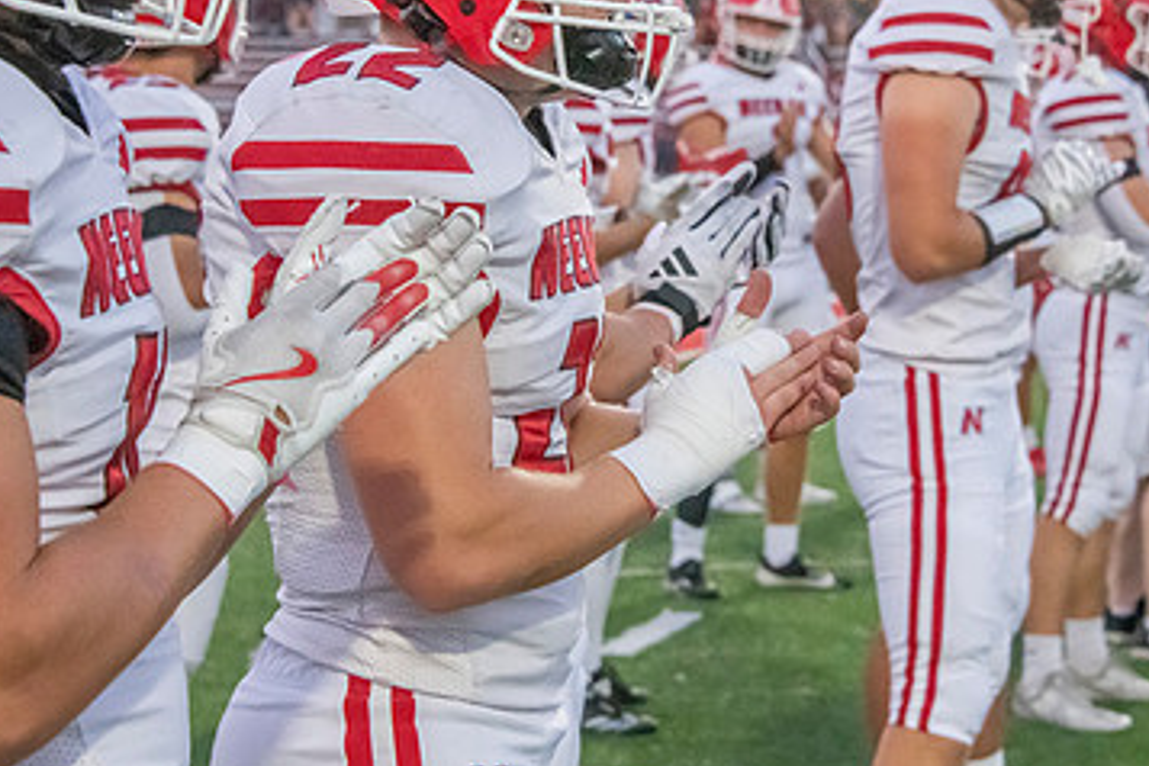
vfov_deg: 9.9
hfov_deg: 14.8
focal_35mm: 138
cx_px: 731
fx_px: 4404
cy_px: 172
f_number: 7.1
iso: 10000
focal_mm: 85
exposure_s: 1/1250
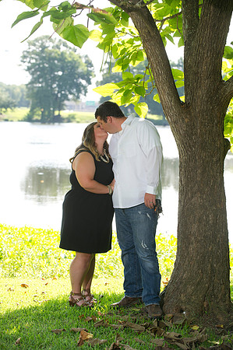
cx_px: 116
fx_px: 1070
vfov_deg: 18.6
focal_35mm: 110
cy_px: 175
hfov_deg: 12.4
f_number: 4.5
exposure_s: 1/250
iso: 320
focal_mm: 110
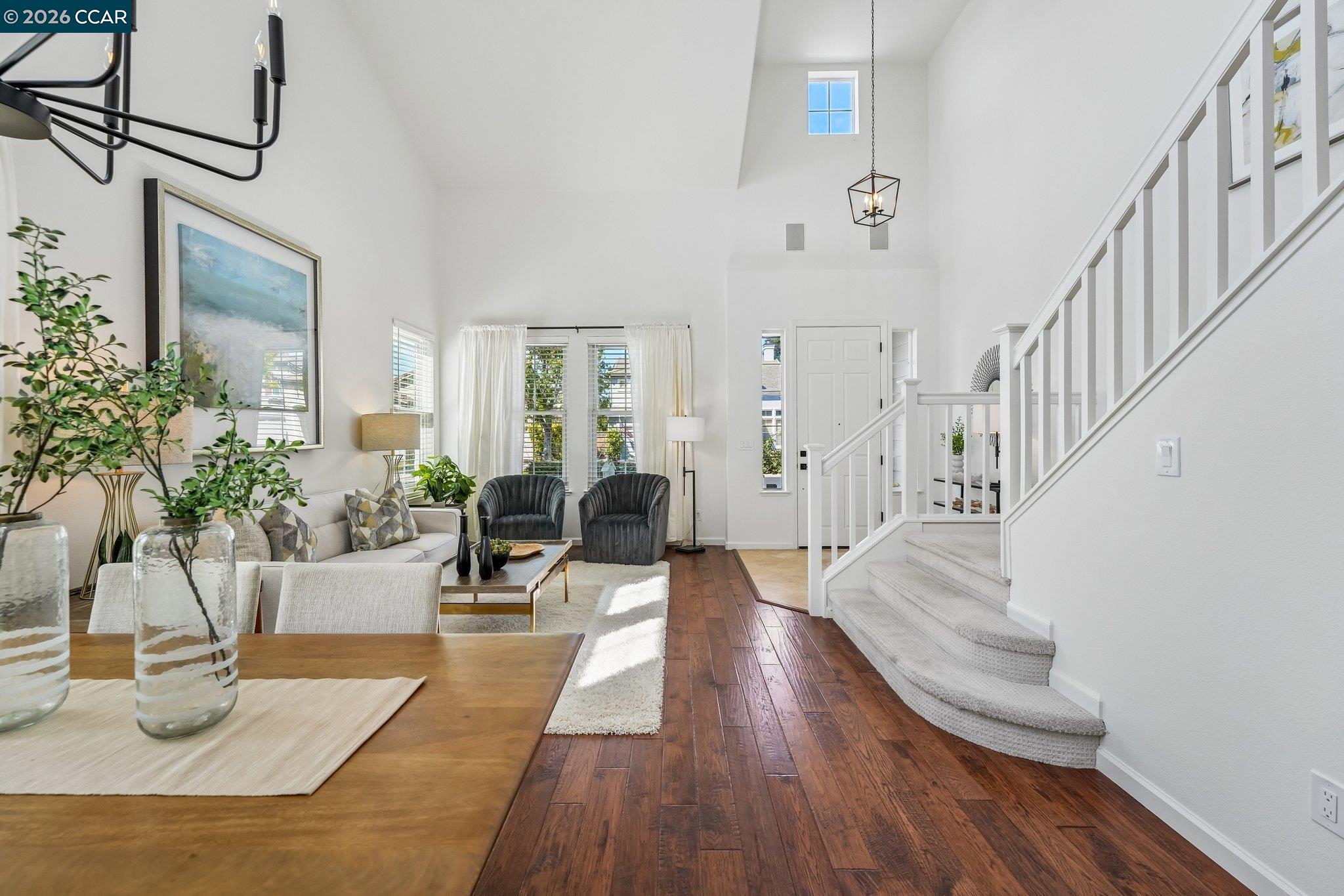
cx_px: 672
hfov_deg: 104.3
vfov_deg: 81.2
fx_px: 523
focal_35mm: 14
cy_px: 448
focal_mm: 14
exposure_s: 1/80
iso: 500
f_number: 8
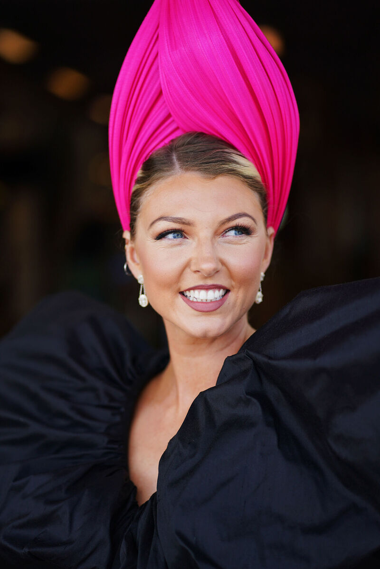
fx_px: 1346
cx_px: 190
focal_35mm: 85
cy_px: 284
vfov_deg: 23.9
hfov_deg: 16.1
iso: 200
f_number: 2
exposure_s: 1/2000
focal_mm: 85
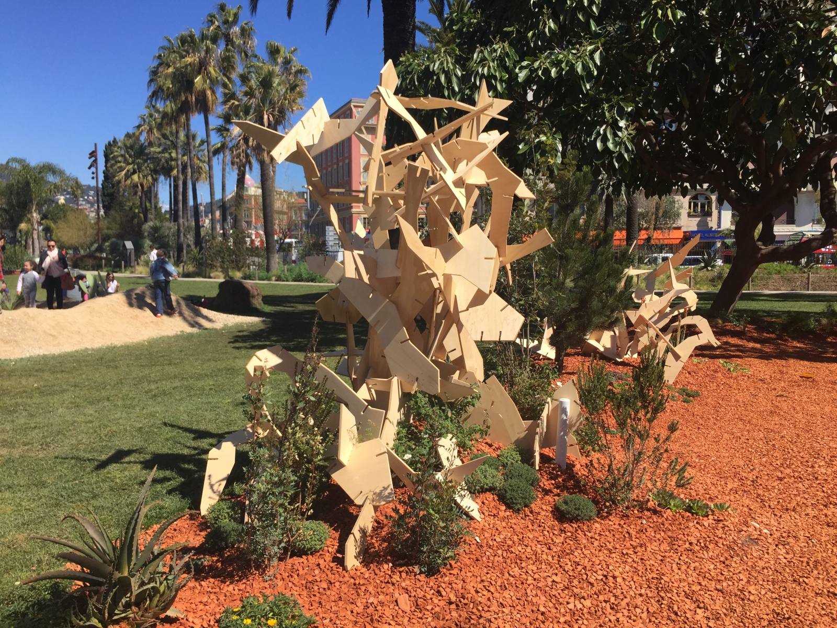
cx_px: 418
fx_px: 701
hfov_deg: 61.7
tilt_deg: -3.6
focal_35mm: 29
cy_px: 314
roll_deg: -0.1
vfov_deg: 48.2
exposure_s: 1/1883
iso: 32
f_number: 2.2
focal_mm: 4.15
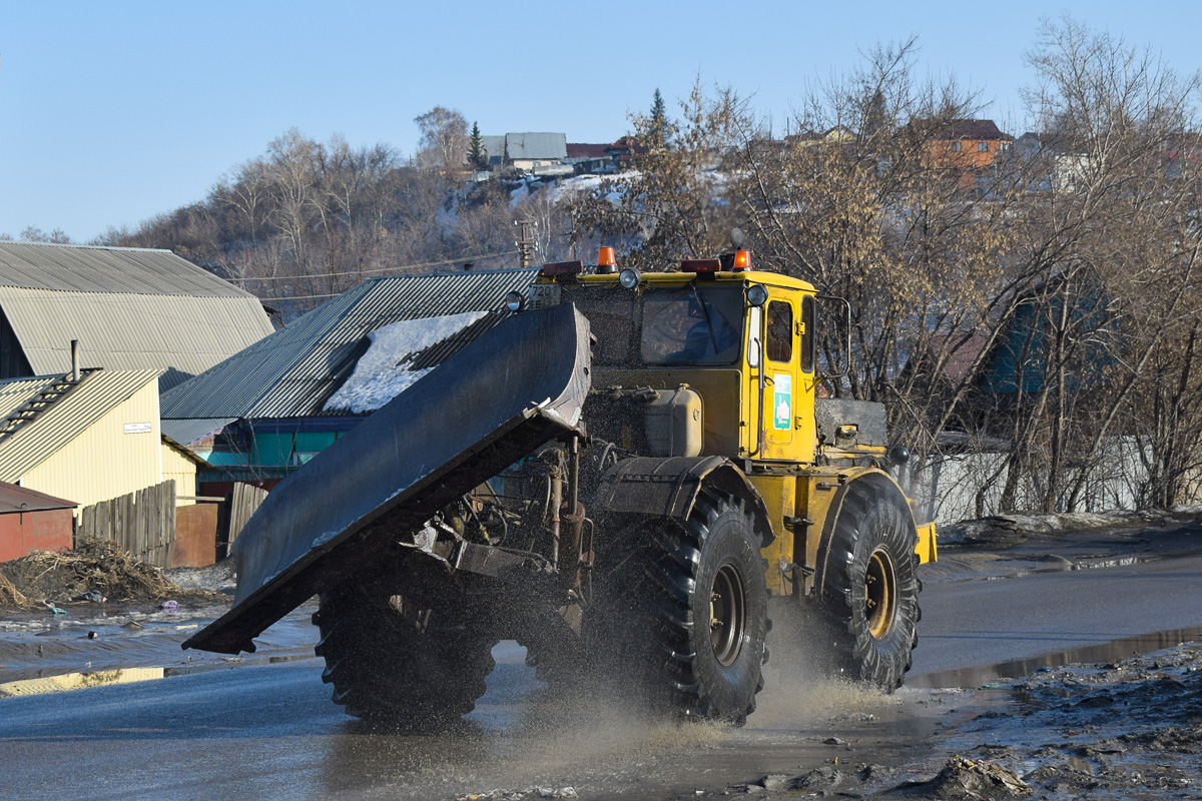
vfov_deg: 19.7
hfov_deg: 29.2
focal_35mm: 69
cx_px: 601
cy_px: 400
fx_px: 2304
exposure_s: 1/800
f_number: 6.3
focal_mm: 46
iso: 200
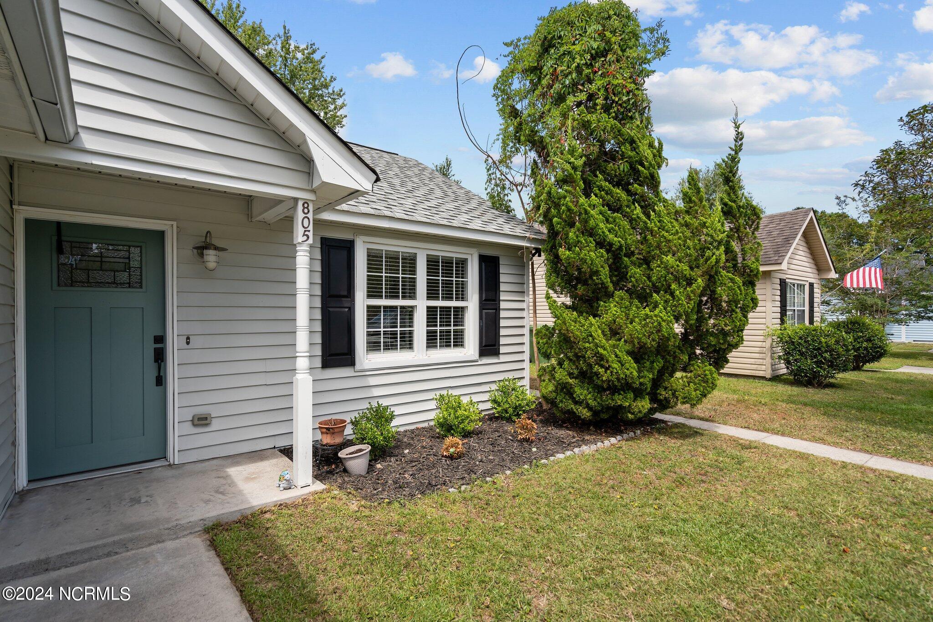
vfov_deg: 73.7
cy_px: 311
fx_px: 415
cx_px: 466
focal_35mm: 16
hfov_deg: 96.7
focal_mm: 16
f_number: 4
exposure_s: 1/2000
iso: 320
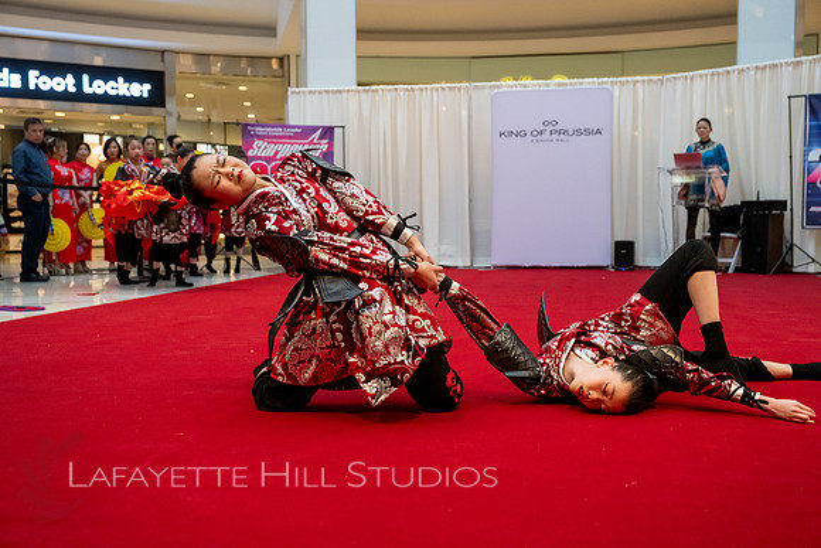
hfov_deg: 51.9
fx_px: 844
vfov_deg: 36.0
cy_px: 274
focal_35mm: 37
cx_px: 410
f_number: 4
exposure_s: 1/500
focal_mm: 37
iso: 4000
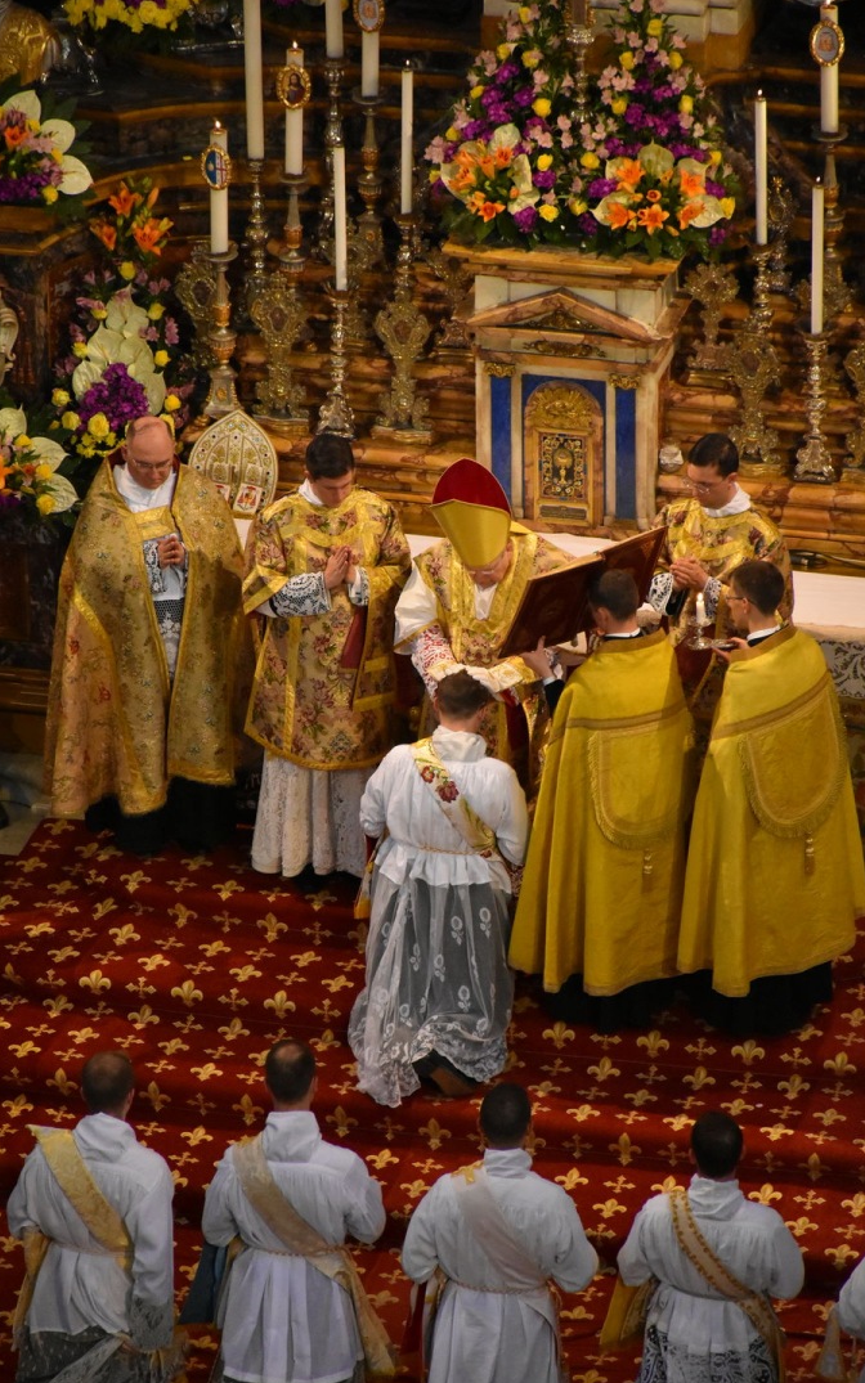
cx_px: 422
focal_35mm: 215
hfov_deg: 6.1
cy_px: 692
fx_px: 8108
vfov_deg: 9.8
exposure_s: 1/125
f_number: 5.6
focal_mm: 140
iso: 4000
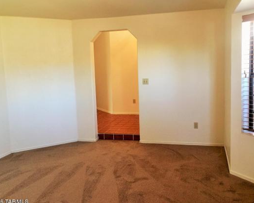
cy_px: 94
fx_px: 263
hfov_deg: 51.5
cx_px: 139
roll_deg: +1.0
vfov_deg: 42.2
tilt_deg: -6.1
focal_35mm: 35
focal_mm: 4.15
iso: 40
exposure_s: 1/15
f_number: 2.2
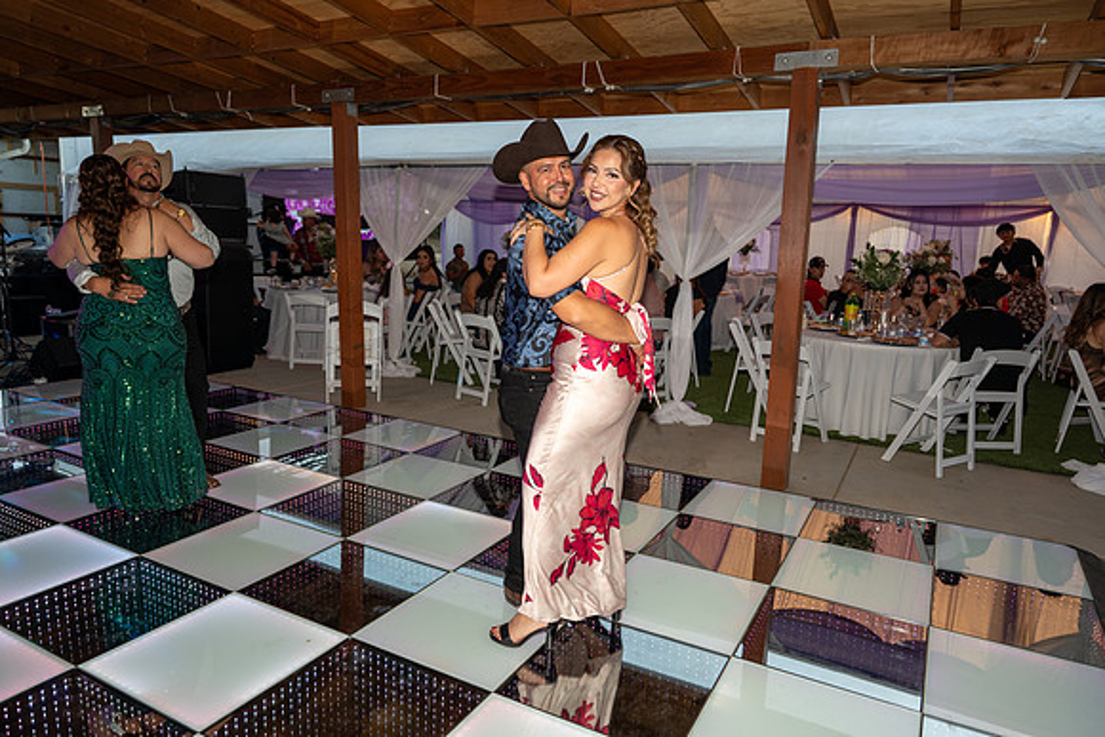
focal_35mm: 24
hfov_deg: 73.7
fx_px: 737
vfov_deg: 53.2
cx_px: 552
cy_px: 368
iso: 50
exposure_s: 1/125
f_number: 3.2
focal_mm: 24
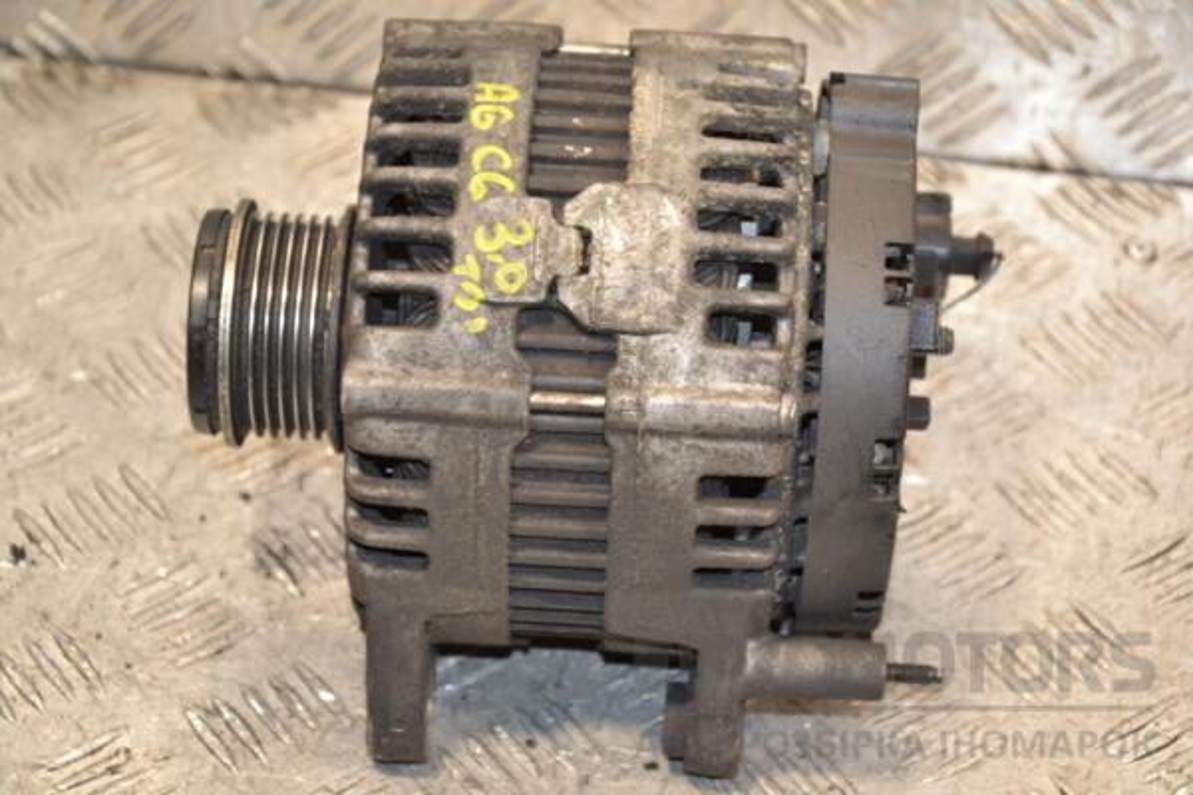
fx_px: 3479
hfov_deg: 19.5
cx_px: 596
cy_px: 398
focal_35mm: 105
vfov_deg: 13.0
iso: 800
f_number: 5.3
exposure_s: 1/100
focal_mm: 70
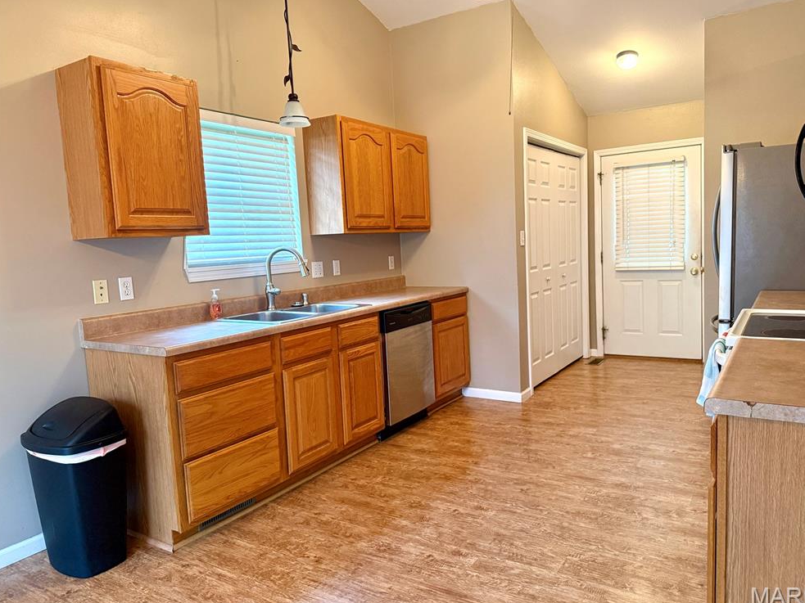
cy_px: 299
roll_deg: +2.4
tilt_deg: -5.4
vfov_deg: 54.9
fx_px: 581
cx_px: 414
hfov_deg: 69.4
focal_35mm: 25
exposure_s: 1/60
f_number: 1.78
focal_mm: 6.76
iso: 400
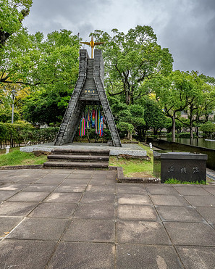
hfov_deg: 50.0
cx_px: 107
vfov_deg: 60.2
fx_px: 231
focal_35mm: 29
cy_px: 117
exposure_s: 1/640
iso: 2200
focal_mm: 25.5
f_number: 8
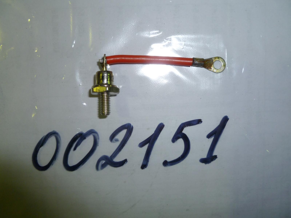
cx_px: 146
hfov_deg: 63.4
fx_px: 235
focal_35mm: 28
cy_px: 109
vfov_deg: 49.7
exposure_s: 1/30
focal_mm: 5
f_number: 3.3
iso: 125
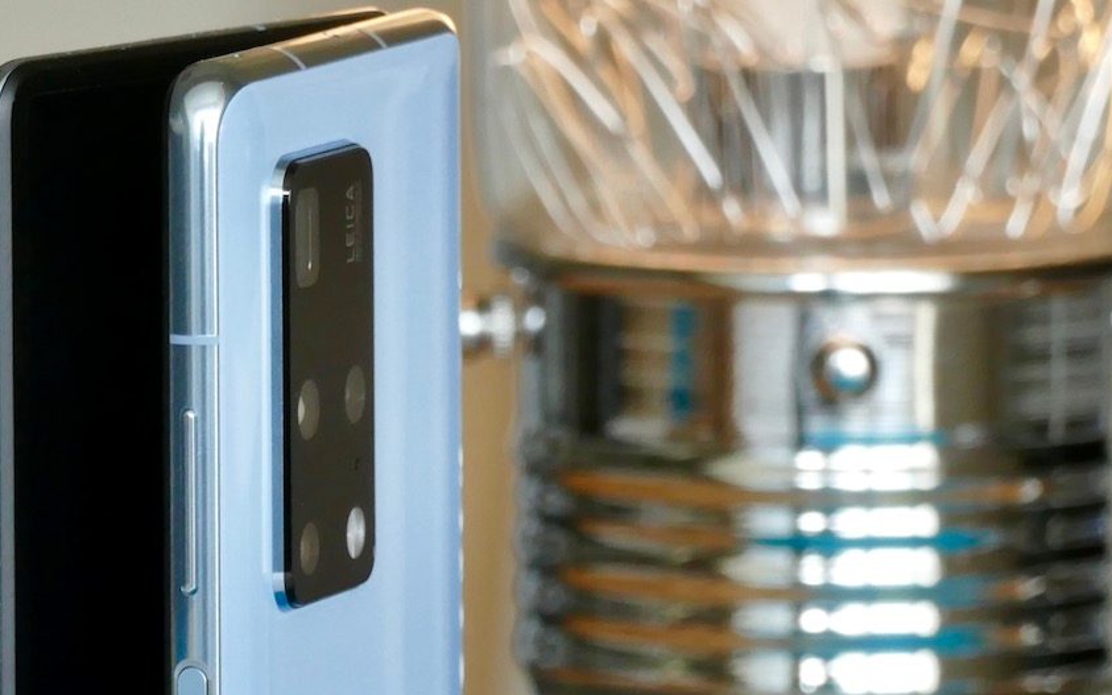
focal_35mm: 423
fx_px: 12820
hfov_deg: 5.0
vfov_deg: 3.1
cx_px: 219
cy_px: 816
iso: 800
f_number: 6.3
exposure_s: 1/100
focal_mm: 63.88
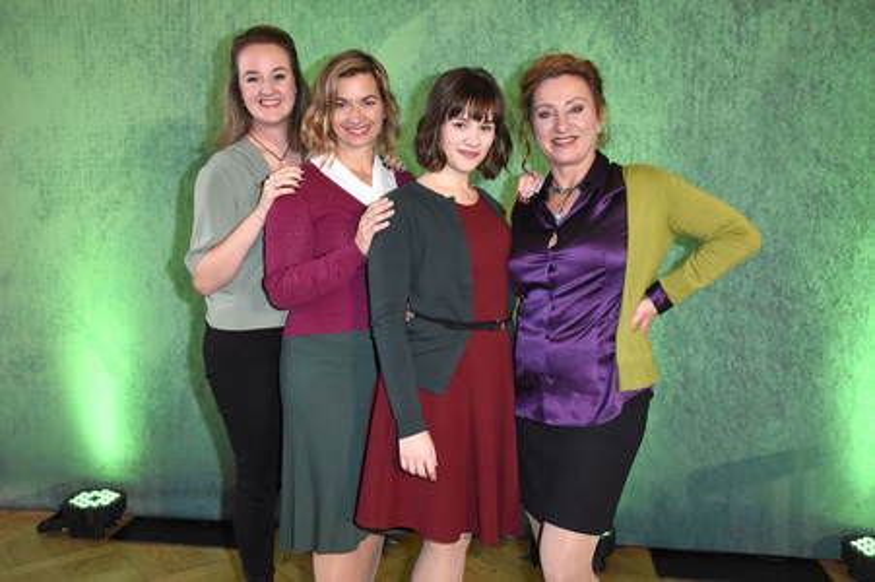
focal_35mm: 34
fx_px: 838
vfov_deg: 38.3
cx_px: 438
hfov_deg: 55.1
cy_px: 291
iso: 1600
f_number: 6.3
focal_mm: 23
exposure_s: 1/125
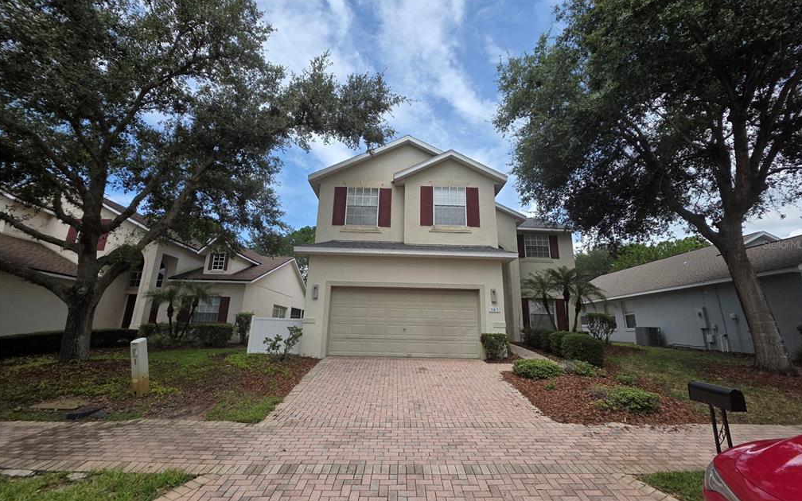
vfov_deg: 78.6
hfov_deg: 105.3
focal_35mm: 14
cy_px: 244
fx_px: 306
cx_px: 403
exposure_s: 1/2038
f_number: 1.9
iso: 40
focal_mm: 2.2
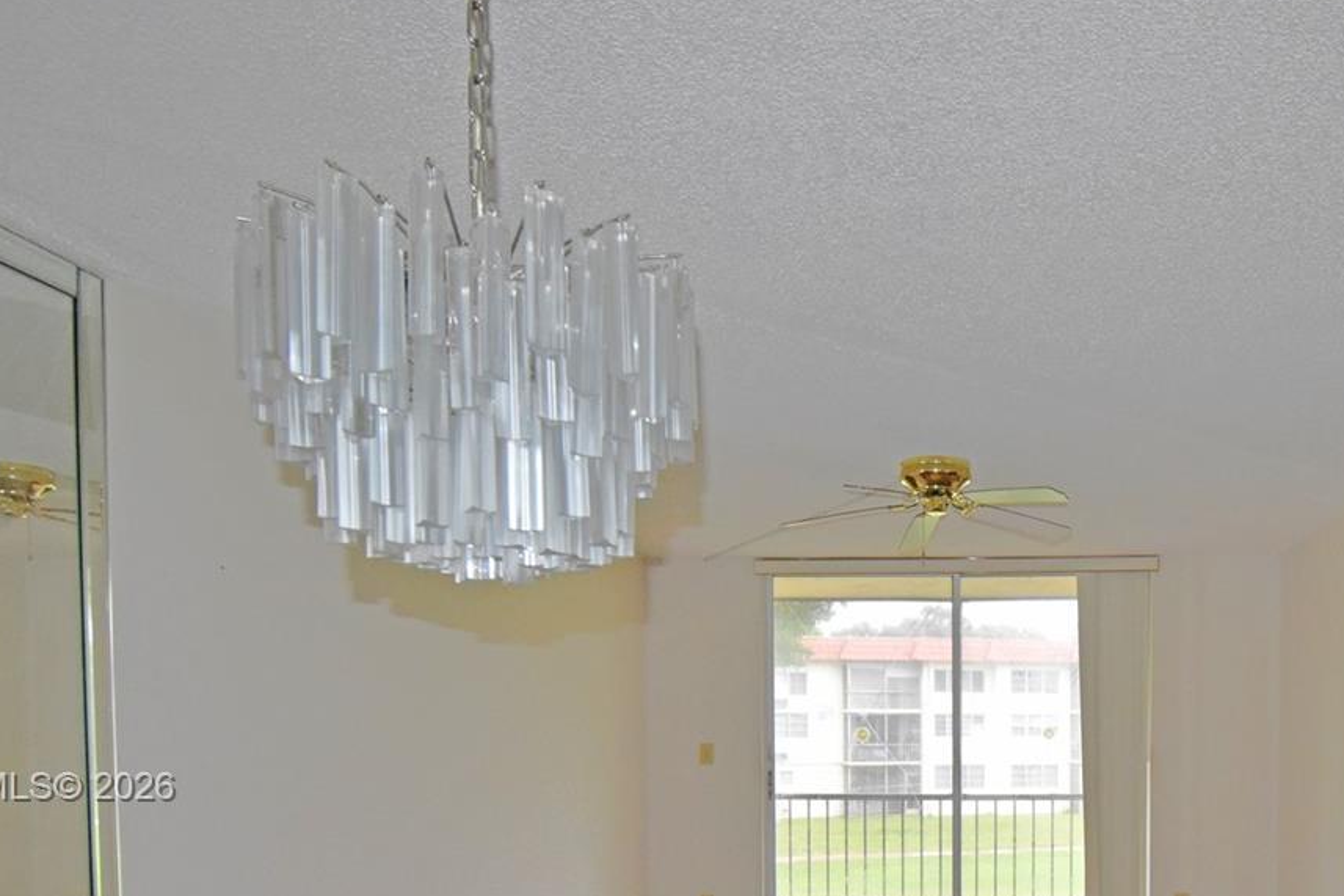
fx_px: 1045
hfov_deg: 63.1
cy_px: 789
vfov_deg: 42.9
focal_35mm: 28
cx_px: 941
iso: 2000
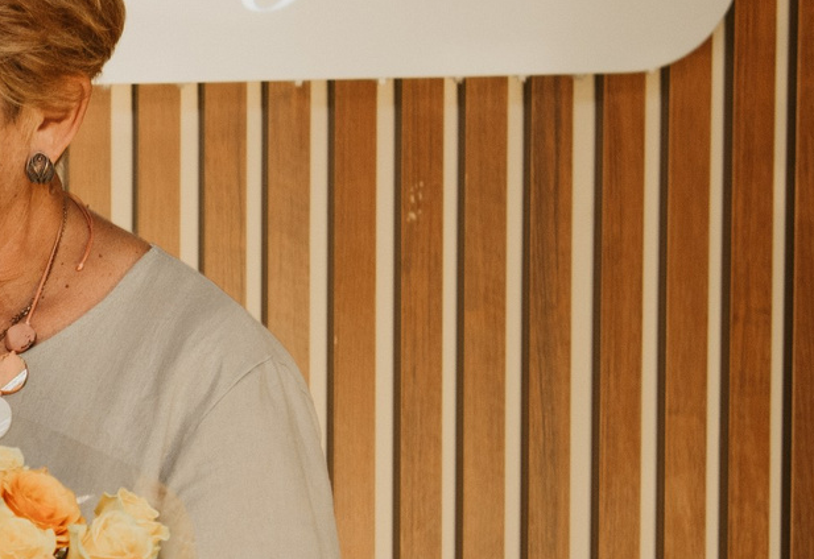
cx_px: -561
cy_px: 459
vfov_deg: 7.3
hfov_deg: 10.2
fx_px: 4360
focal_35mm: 191
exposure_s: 1/160
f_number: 4
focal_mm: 44
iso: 200
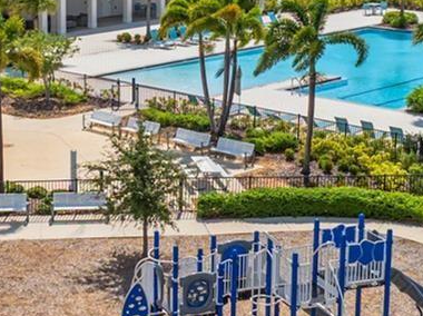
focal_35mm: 101
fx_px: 1233
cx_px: 99
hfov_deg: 19.3
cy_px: 105
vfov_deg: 14.6
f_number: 2.8
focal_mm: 12.29
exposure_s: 1/5000
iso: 100
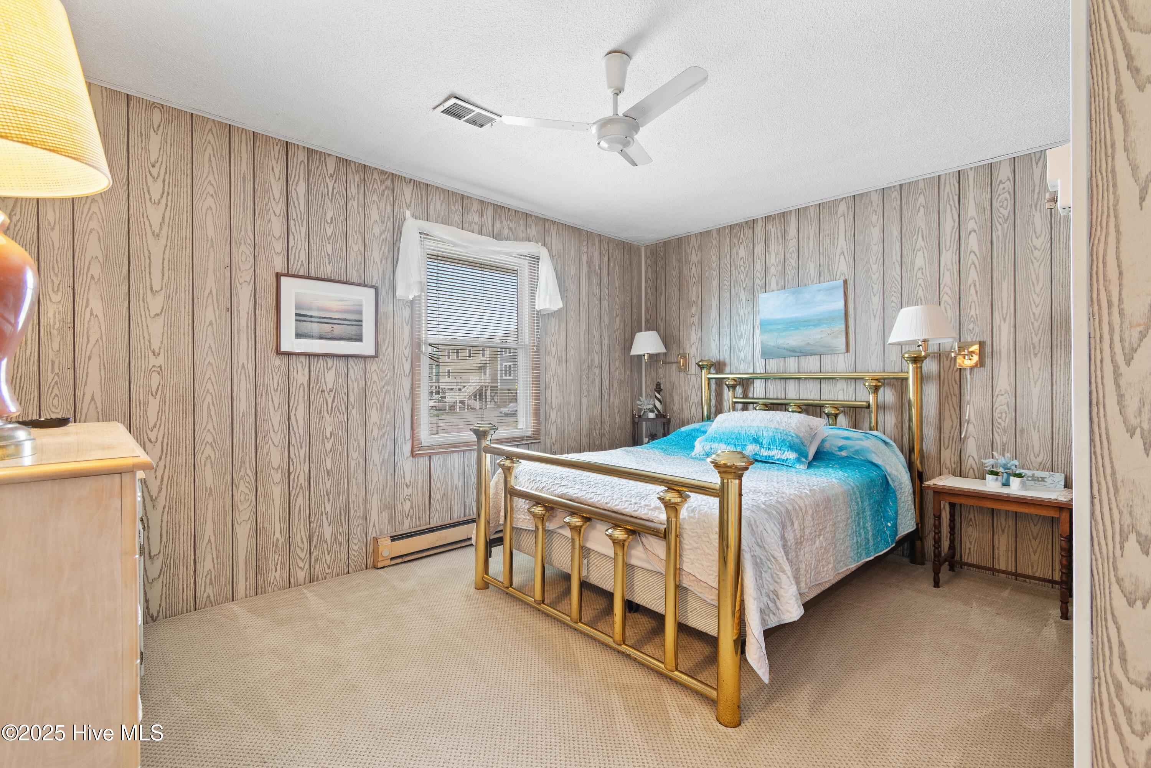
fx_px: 480
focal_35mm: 15
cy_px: 384
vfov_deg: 77.3
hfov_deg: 100.4
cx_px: 576
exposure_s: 1/2
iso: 100
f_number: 4.5
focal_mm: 10
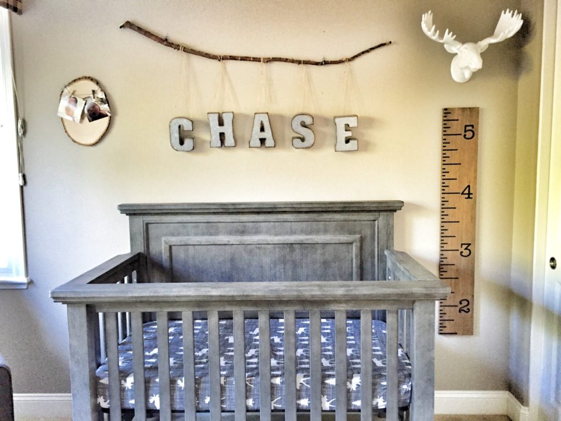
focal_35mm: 29
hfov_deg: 61.7
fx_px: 470
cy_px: 210
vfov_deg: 48.2
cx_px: 280
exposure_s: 1/20
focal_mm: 4.15
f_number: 2.2
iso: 250
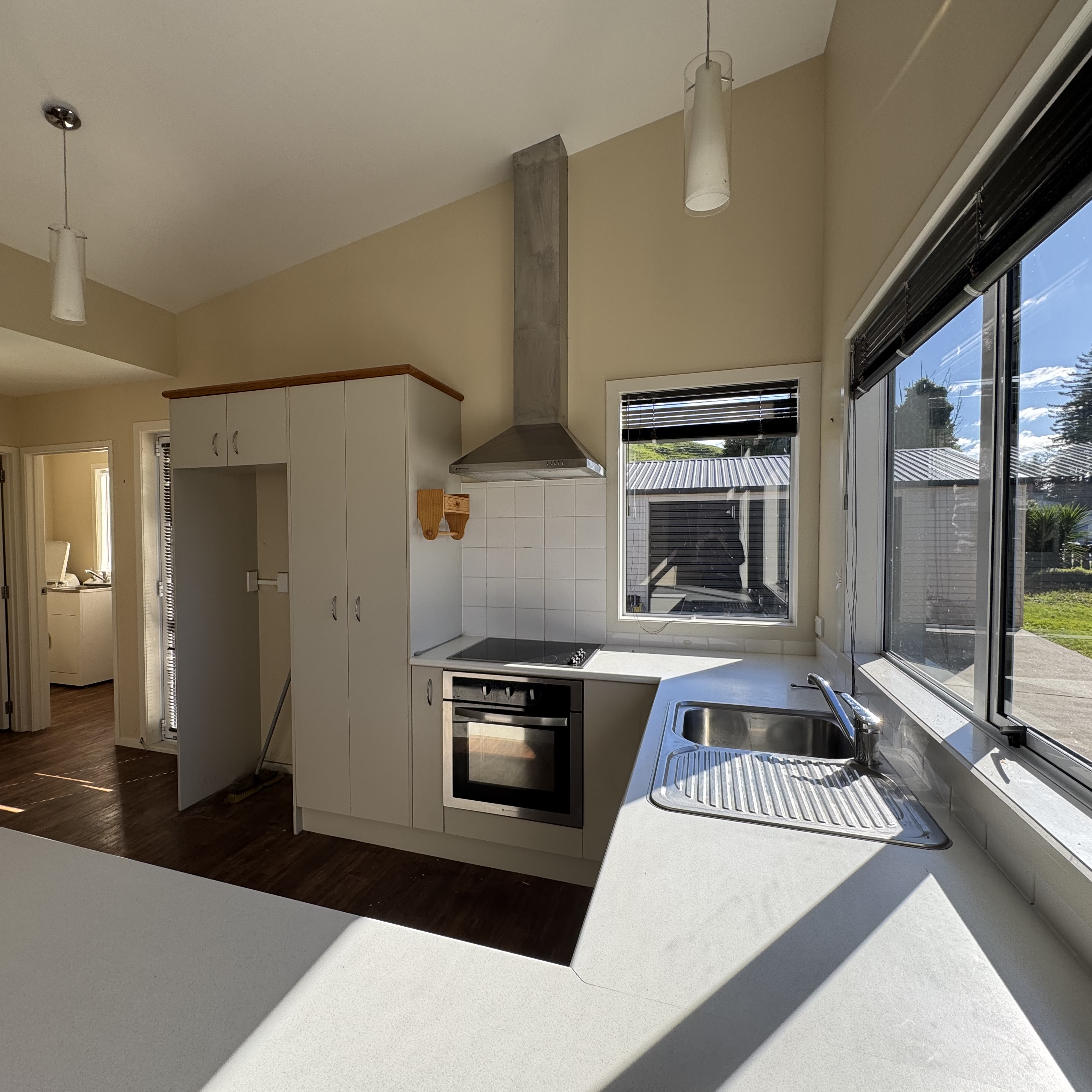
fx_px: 607
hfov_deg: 83.7
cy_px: 554
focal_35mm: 17
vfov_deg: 84.0
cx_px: 491
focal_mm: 2.22
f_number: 2.2
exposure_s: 1/211
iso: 40
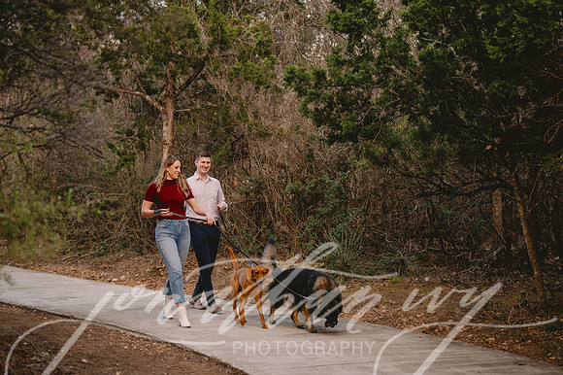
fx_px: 1057
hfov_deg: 29.8
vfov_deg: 20.1
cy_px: 198
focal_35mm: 68
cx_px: 273
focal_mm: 50
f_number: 2
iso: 250
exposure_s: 1/500
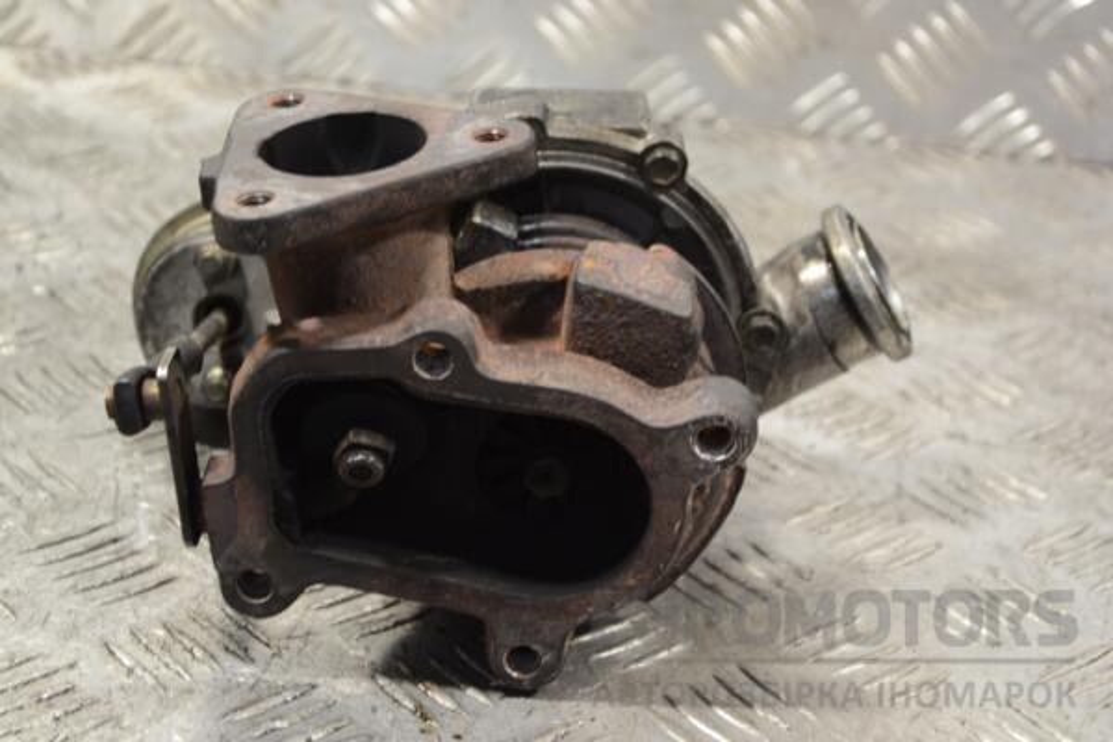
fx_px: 2550
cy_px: 371
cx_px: 556
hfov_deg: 24.6
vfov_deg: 16.6
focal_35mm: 82
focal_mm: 55
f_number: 5.6
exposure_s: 1/30
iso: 450
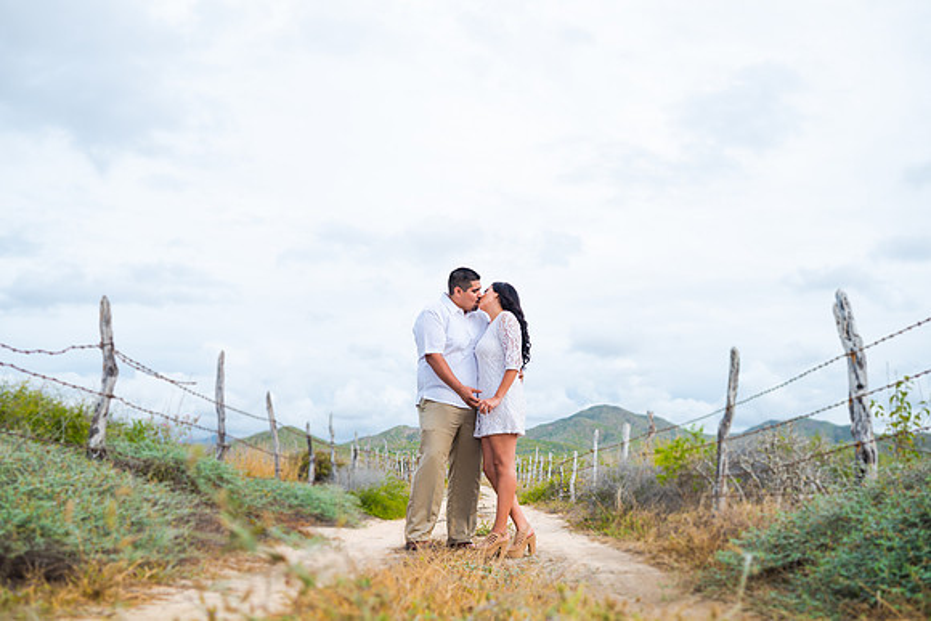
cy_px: 304
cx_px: 476
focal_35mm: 37
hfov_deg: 51.5
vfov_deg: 35.7
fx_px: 966
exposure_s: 1/500
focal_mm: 35
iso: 50
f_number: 4
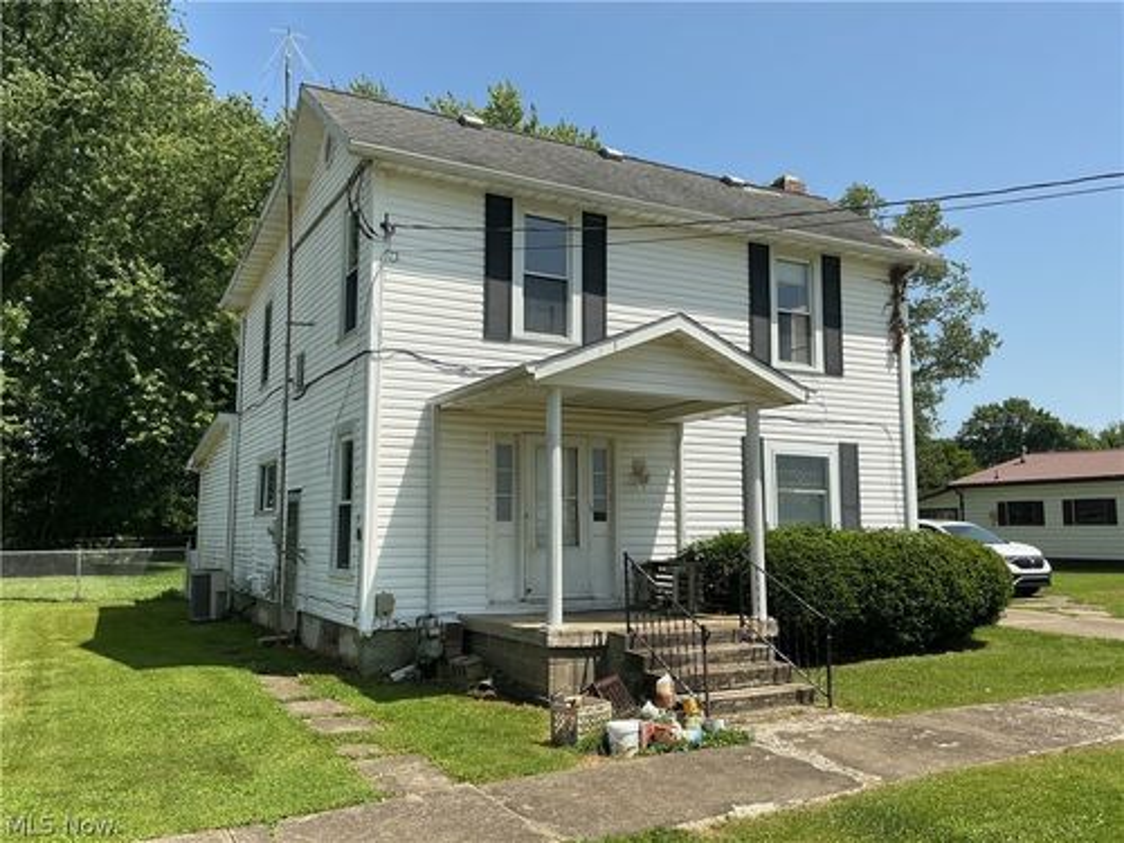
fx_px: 942
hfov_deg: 61.7
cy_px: 422
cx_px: 562
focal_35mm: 29
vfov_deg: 48.2
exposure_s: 1/1848
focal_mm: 3
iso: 25
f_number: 1.8
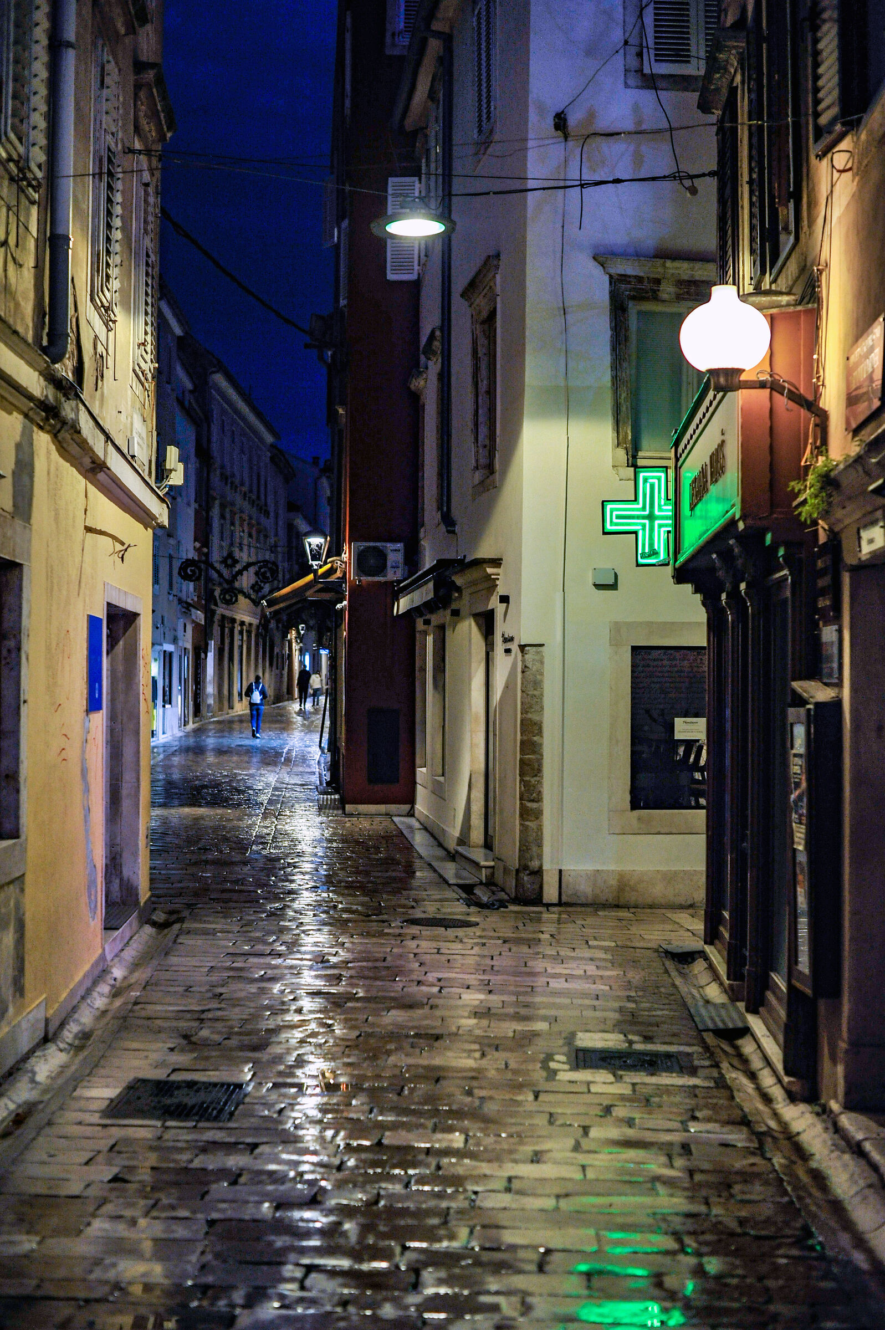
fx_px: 1846
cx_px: 442
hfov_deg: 27.0
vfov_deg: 39.6
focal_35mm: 50
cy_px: 665
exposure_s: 1/160
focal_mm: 50
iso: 2000
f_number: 2.8
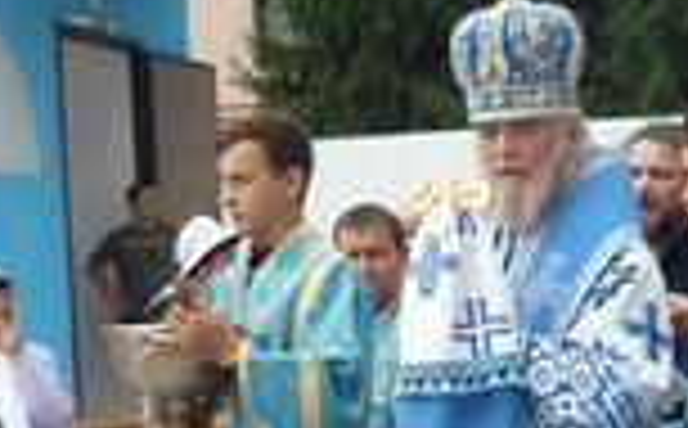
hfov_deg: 18.7
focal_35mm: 110
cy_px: 451
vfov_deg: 11.7
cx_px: 576
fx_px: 2059
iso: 1600
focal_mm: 5.5
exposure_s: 1/1600
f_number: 8
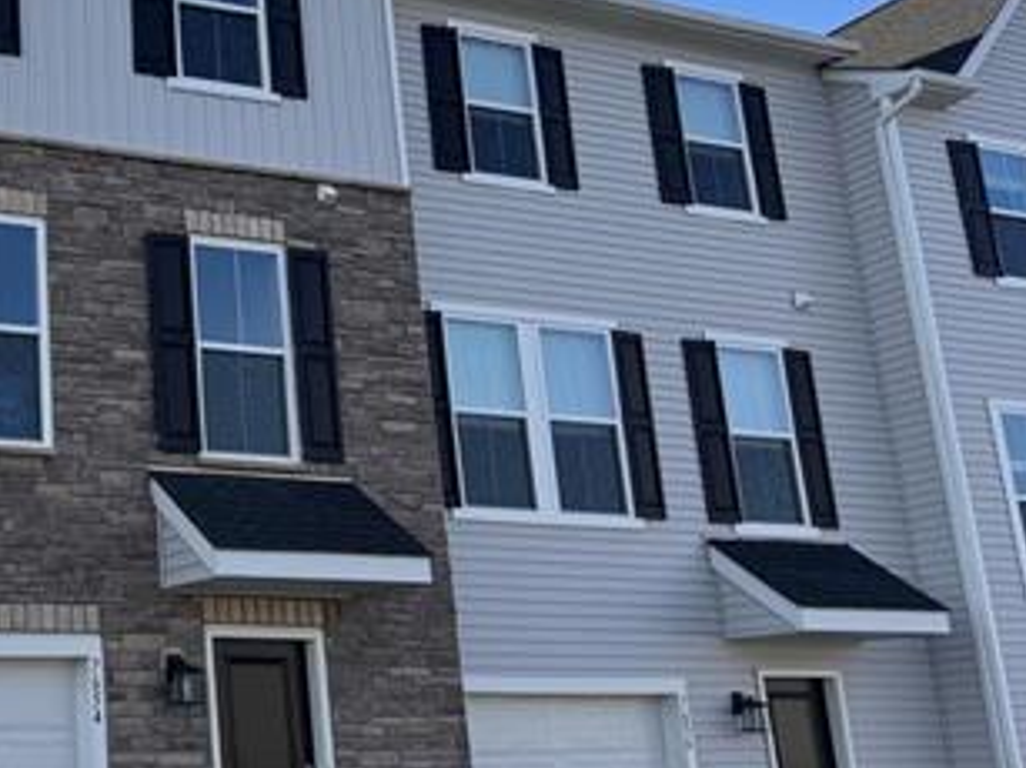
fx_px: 1481
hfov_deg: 34.3
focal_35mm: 50
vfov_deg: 29.1
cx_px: -33
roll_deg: +0.9
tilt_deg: +14.6
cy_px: 344
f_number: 1.78
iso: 80
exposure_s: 1/3247
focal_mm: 6.76
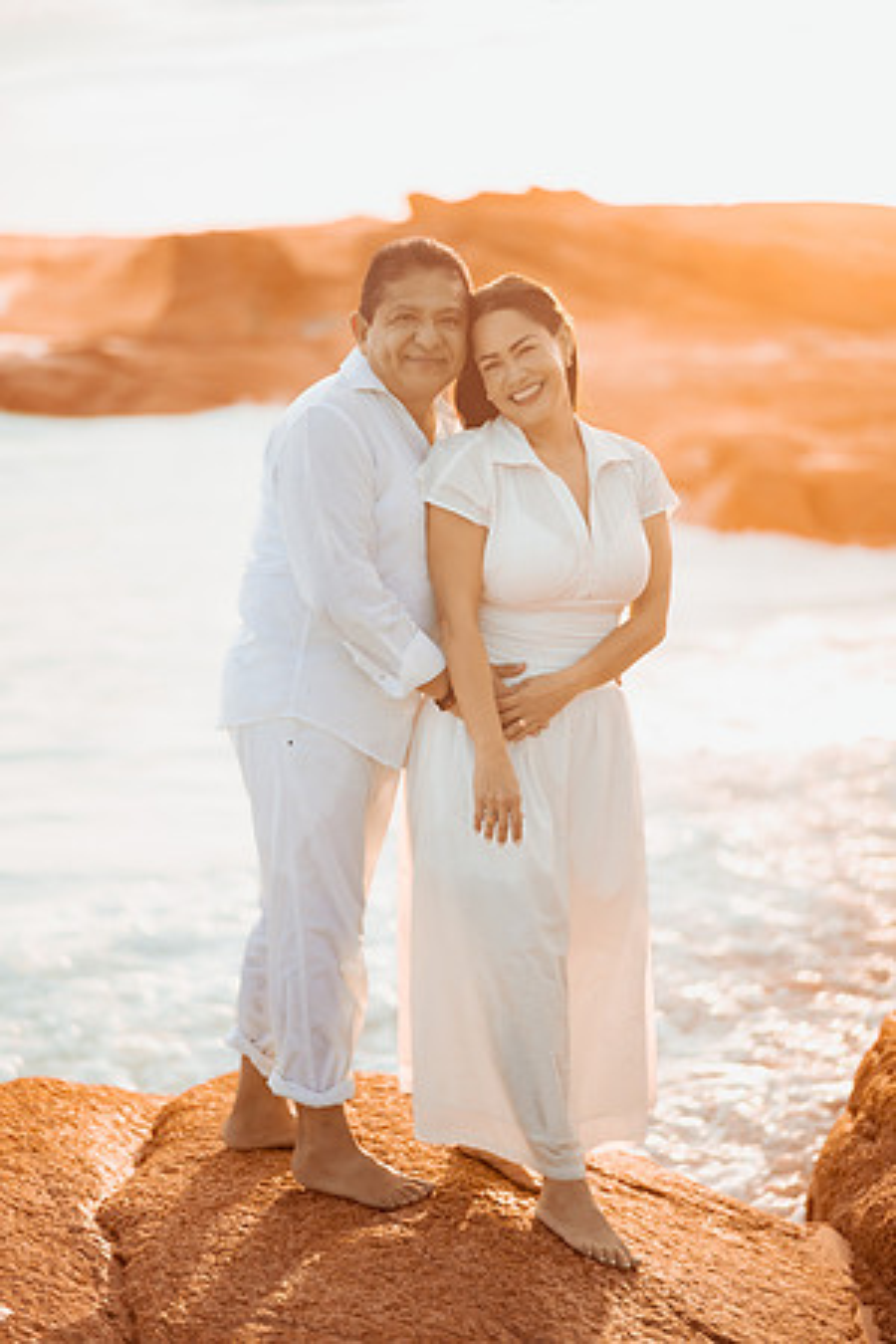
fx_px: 2165
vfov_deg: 34.5
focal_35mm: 58
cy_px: 672
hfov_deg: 23.4
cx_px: 448
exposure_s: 1/2500
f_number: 1.4
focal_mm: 58
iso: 80
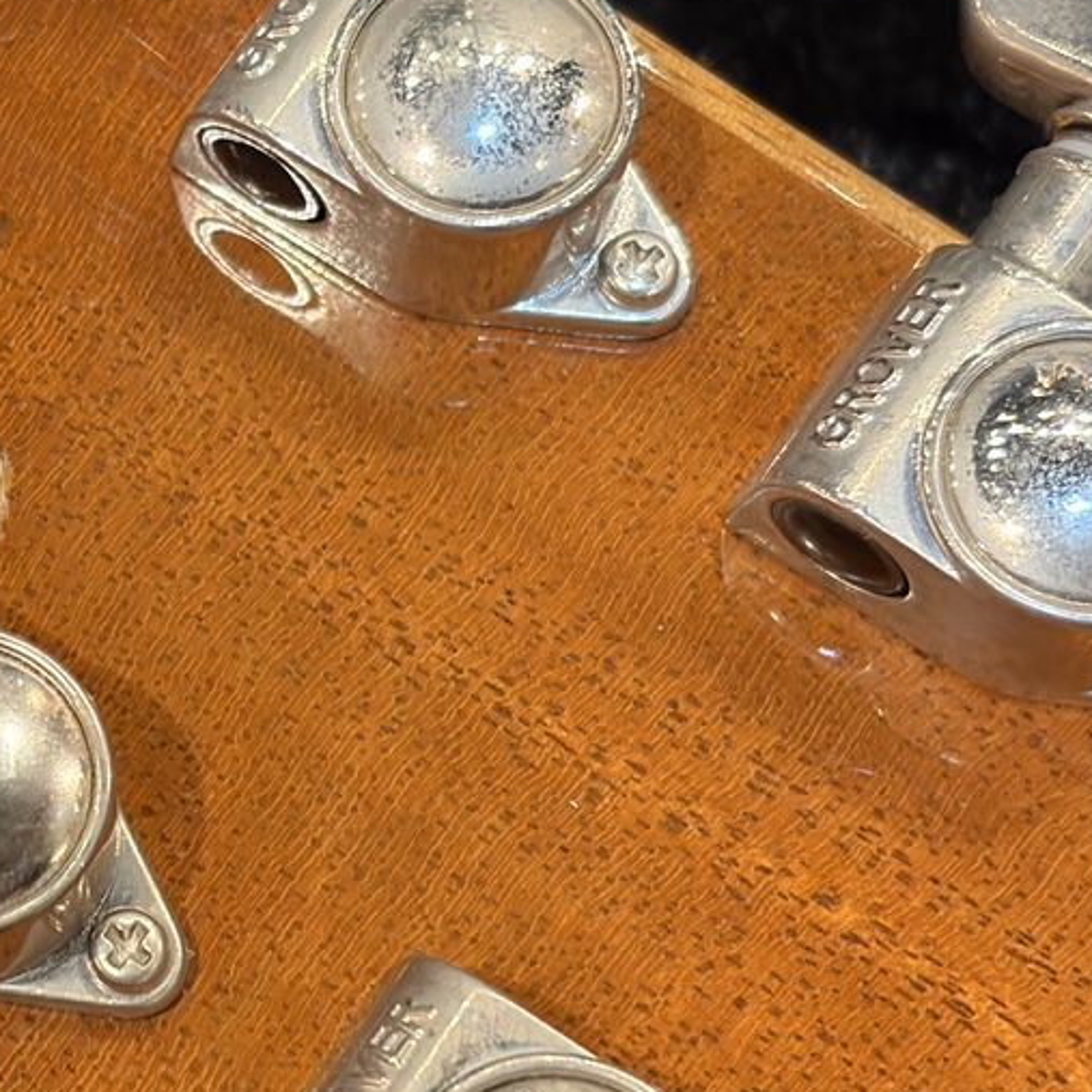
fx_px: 4140
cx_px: -125
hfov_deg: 14.7
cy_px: 416
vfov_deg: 15.0
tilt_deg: -54.4
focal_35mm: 116
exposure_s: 1/40
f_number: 1.6
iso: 125
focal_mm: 5.96
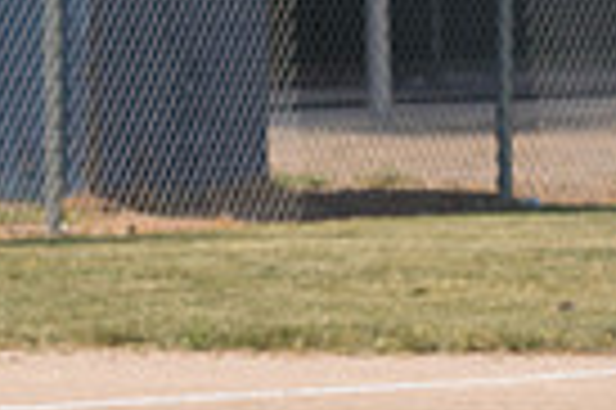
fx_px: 13519
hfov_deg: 2.6
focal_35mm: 791
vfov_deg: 1.7
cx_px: -459
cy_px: 275
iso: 250
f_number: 5.6
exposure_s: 1/1600
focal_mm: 125
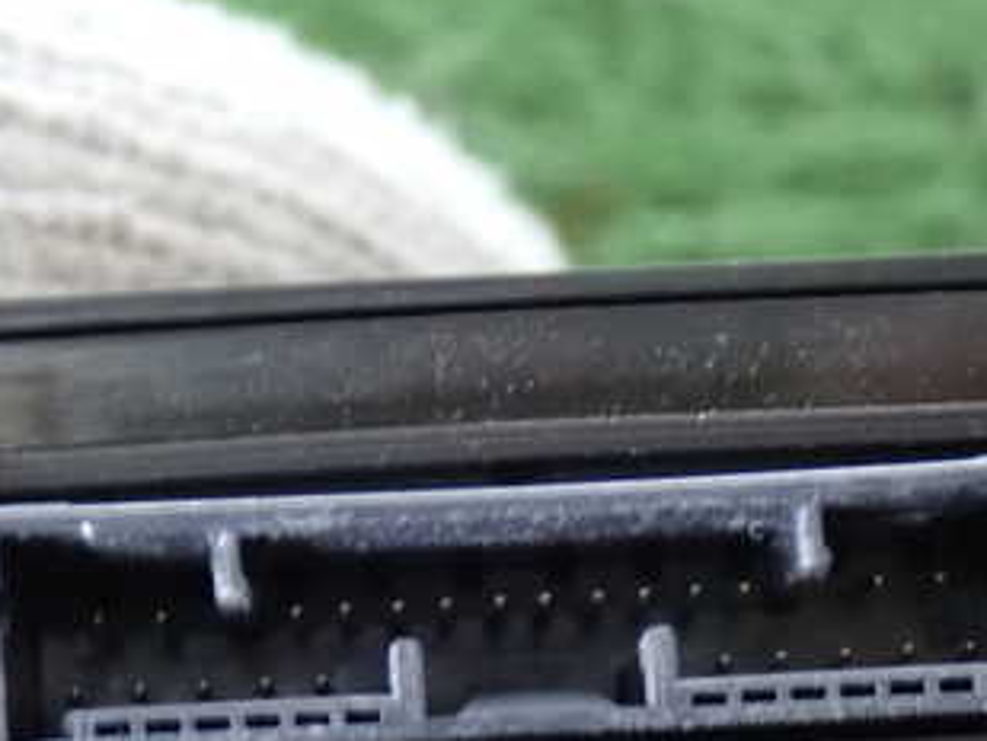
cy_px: 600
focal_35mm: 130
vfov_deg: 11.4
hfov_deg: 15.2
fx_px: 3708
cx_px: 521
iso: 1600
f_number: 3.8
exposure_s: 1/13
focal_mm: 11.88
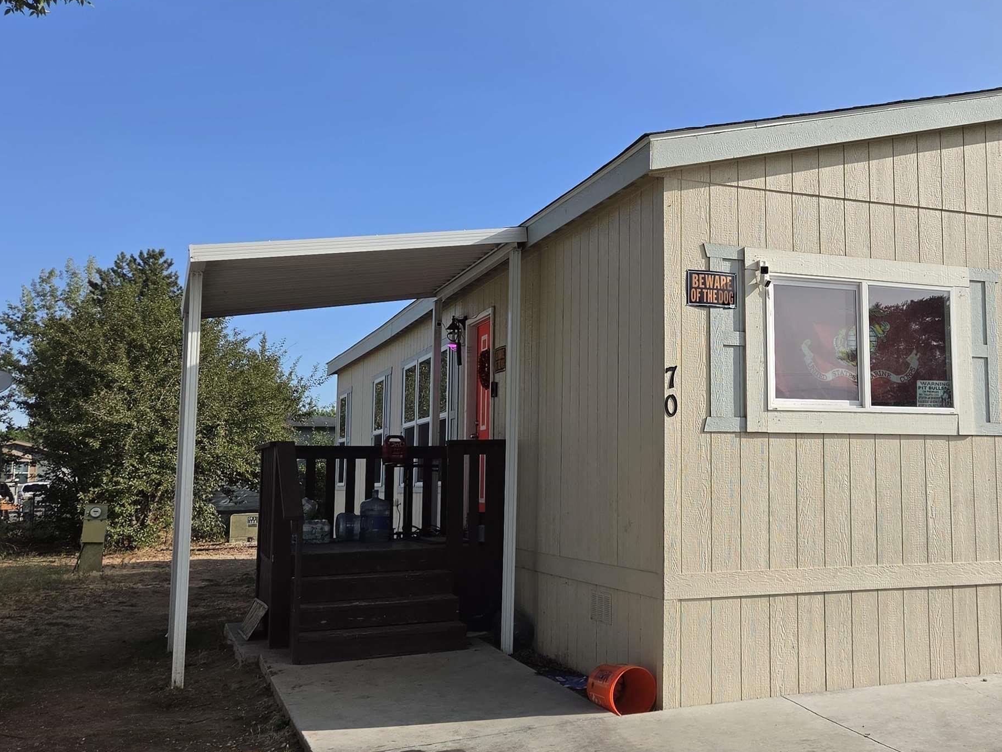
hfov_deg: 46.6
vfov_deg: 36.8
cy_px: 356
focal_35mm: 39
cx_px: 715
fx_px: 1129
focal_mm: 5.4
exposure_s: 1/3798
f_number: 1.8
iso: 80
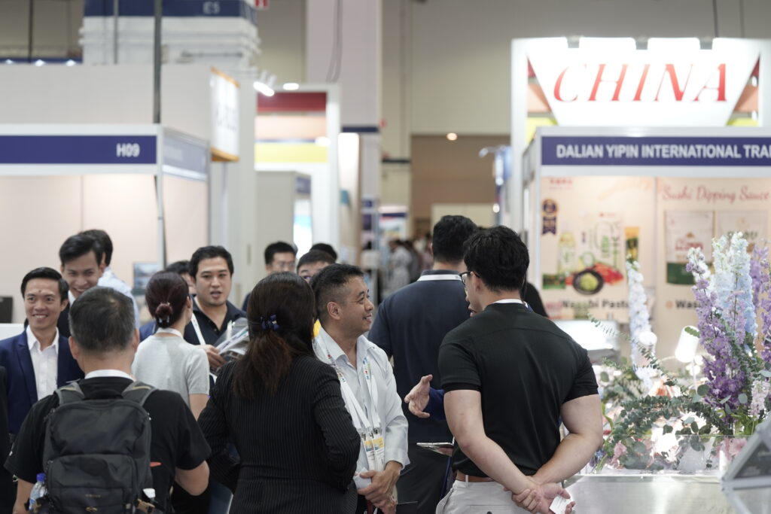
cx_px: 386
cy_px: 257
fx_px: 2463
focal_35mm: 115
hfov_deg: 17.8
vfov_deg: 11.9
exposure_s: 1/80
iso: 800
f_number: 4
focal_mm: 115
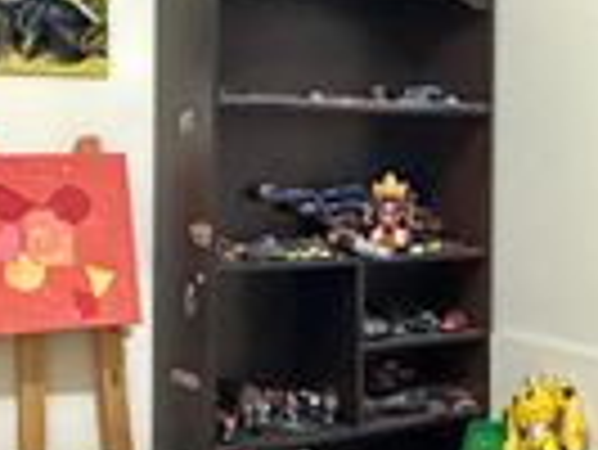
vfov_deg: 21.0
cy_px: 162
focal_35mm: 70
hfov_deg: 27.5
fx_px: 1210
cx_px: 429
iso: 1000
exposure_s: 1/60
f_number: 2.2
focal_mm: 2.22
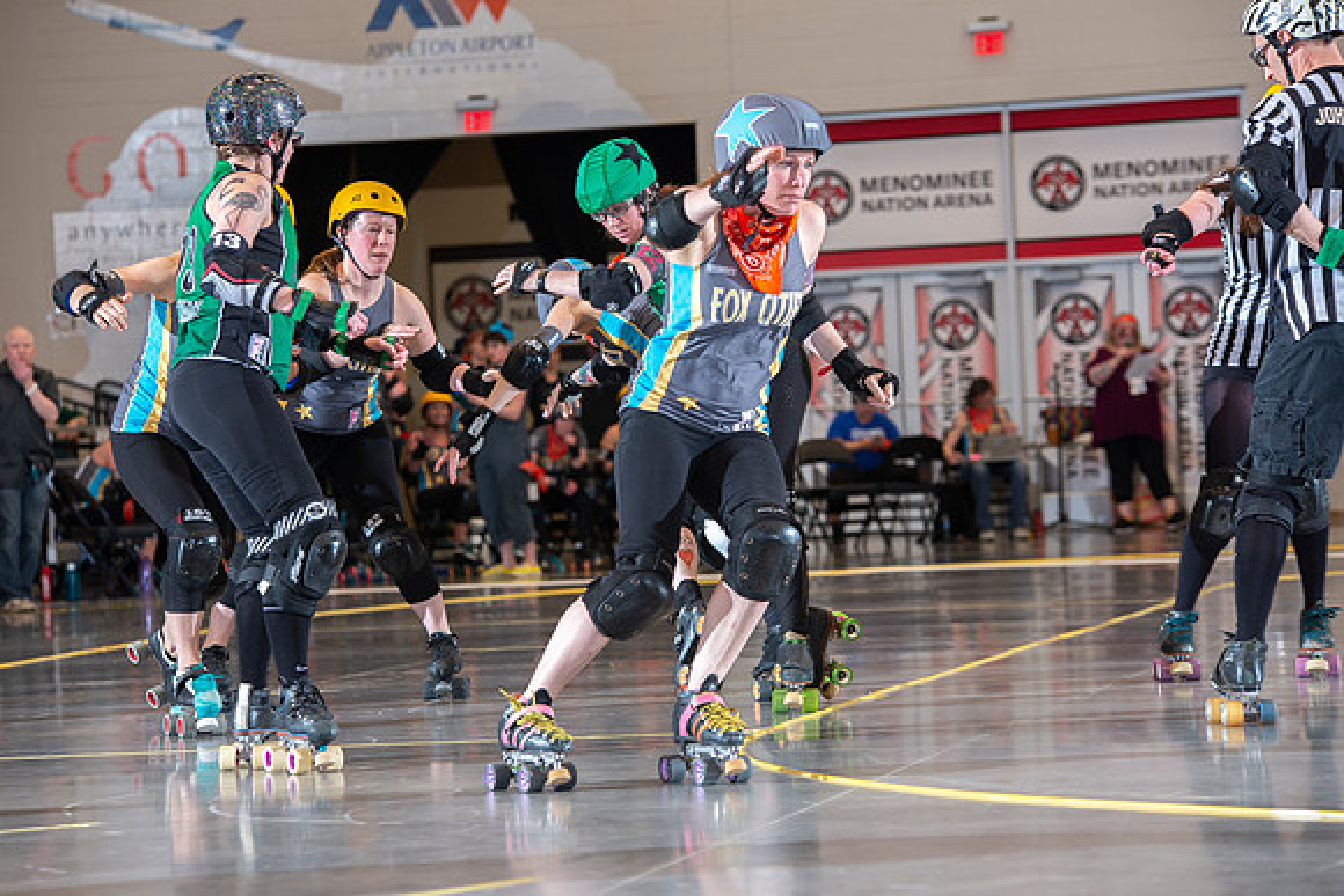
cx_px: 672
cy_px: 448
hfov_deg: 14.7
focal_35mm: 140
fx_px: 5228
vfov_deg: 9.8
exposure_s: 1/160
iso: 640
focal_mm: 140
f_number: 5.6
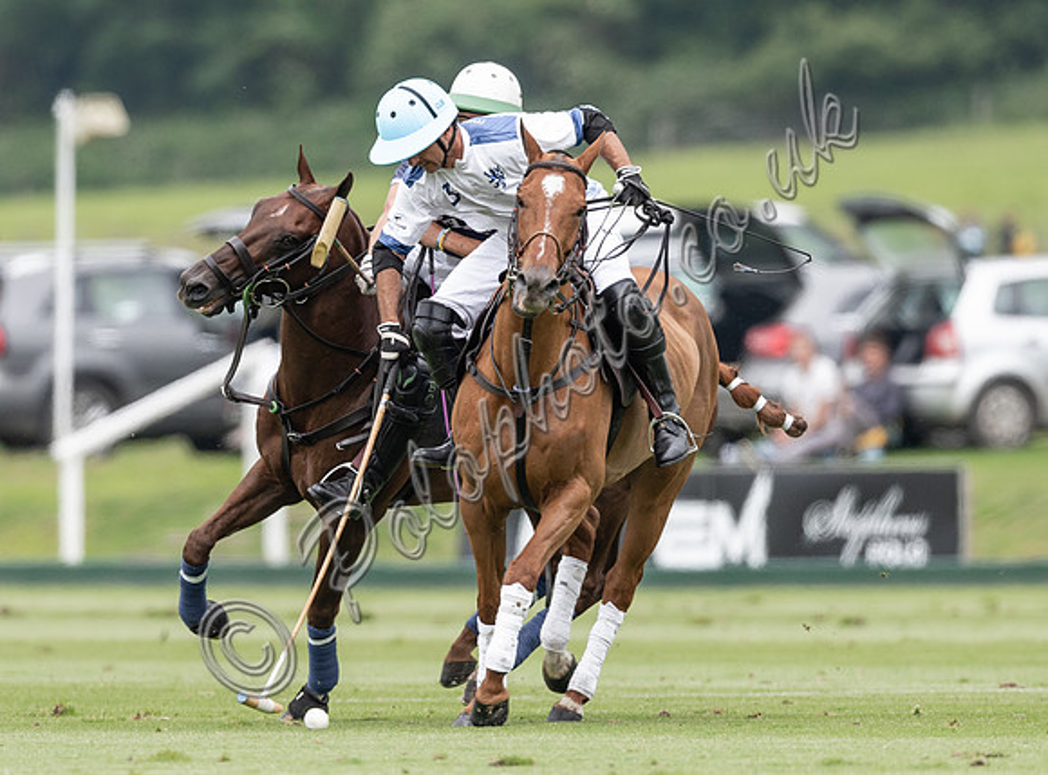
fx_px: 26320
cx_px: 388
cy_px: 289
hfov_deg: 2.3
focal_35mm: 874
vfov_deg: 1.7
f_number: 4.5
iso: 400
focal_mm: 500
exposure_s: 1/1600
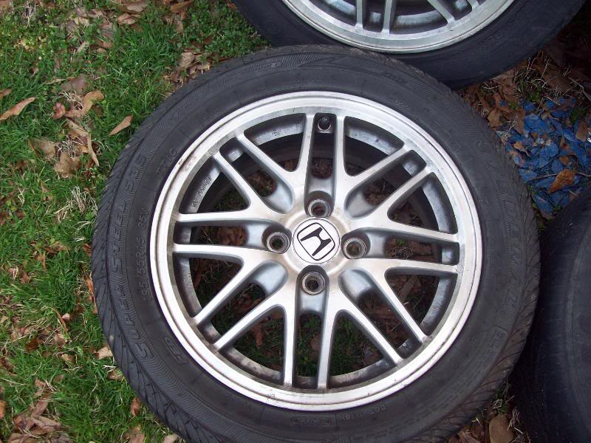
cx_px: 296
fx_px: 615
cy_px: 222
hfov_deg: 51.4
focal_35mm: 36
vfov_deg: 39.7
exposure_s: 1/73.2
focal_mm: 6
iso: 80
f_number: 2.7
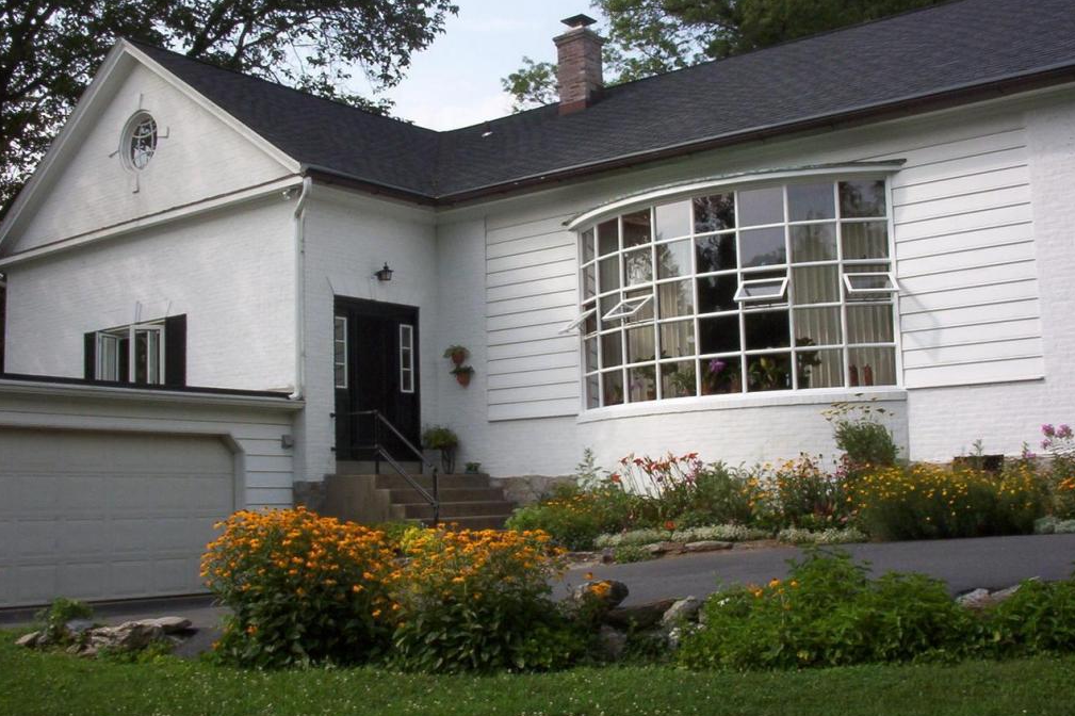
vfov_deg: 32.6
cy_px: 355
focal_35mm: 41
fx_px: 1224
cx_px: 538
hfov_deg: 47.4
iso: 100
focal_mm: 6
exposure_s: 1/199
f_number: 8
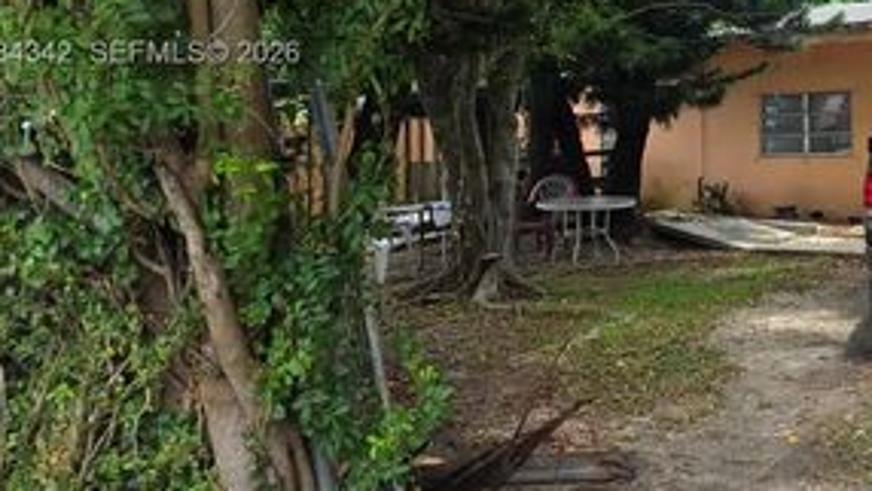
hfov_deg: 33.6
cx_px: 896
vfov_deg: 21.0
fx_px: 1295
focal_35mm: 56
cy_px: 55
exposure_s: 1/359
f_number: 1.7
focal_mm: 6.3
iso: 25
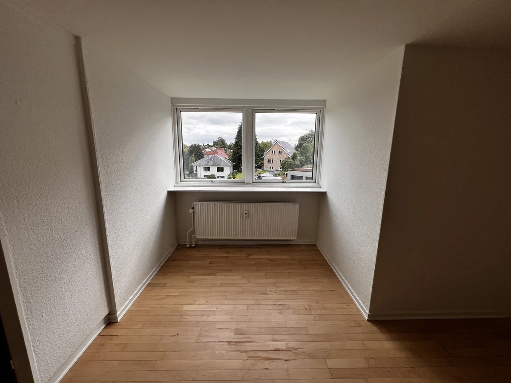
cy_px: 192
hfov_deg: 106.2
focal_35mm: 13
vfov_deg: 89.9
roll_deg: -0.4
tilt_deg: -10.0
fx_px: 192
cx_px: 256
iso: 32
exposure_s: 1/302
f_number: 1.8
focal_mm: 1.57
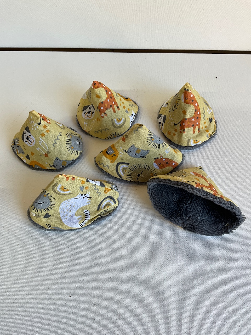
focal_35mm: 29
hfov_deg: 48.2
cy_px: 168
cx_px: 126
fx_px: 280
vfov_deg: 61.7
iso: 20
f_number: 1.8
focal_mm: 3
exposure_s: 1/100
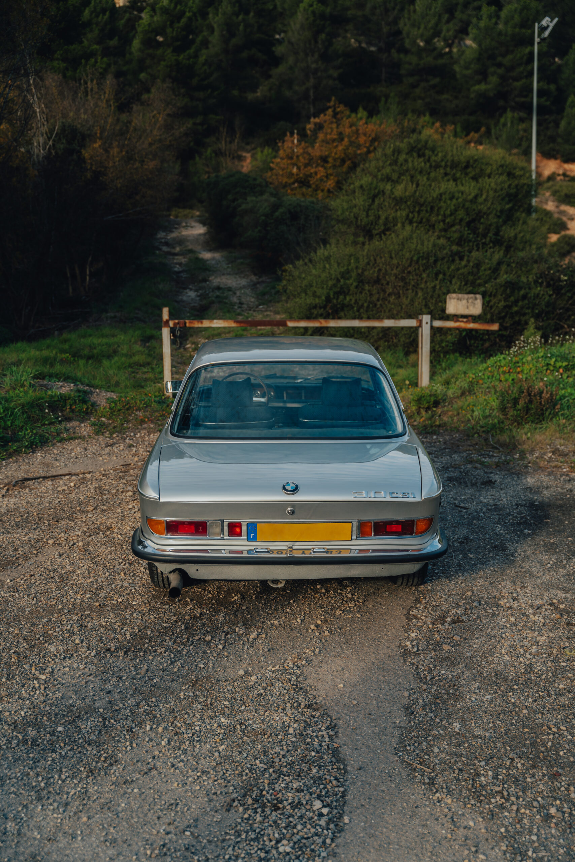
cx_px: 288
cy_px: 431
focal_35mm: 39
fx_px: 944
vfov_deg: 49.1
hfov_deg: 33.9
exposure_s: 1/500
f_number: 2.8
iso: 125
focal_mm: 39.4
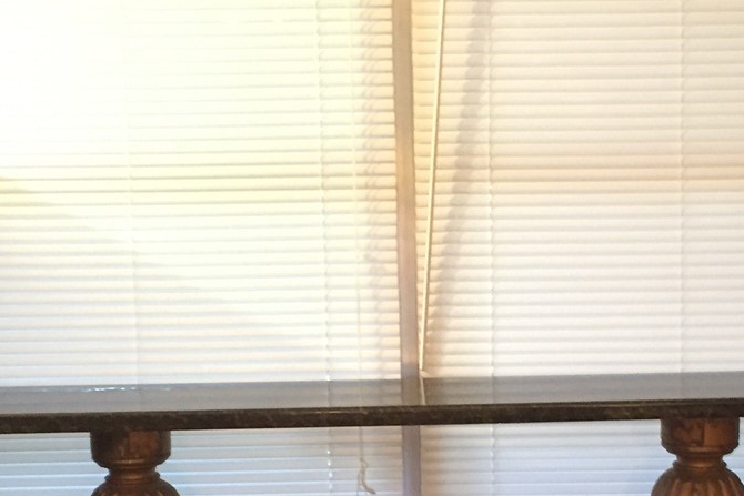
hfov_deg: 28.0
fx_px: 1488
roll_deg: +0.1
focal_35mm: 72
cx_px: 461
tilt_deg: -9.8
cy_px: 394
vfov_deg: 18.8
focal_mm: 4.15
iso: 640
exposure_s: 1/15
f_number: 2.2
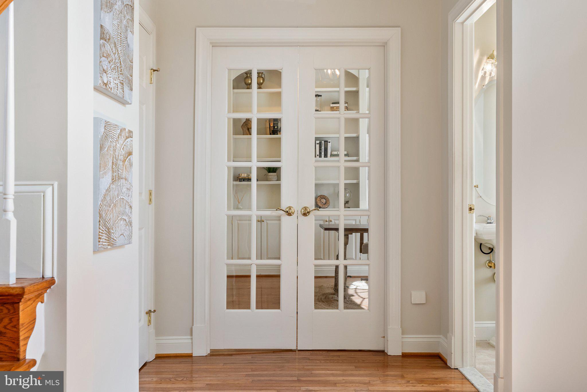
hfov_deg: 57.2
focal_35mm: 33
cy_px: 196
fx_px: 538
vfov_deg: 40.0
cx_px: 294
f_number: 9
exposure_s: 1/13
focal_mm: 33
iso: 640
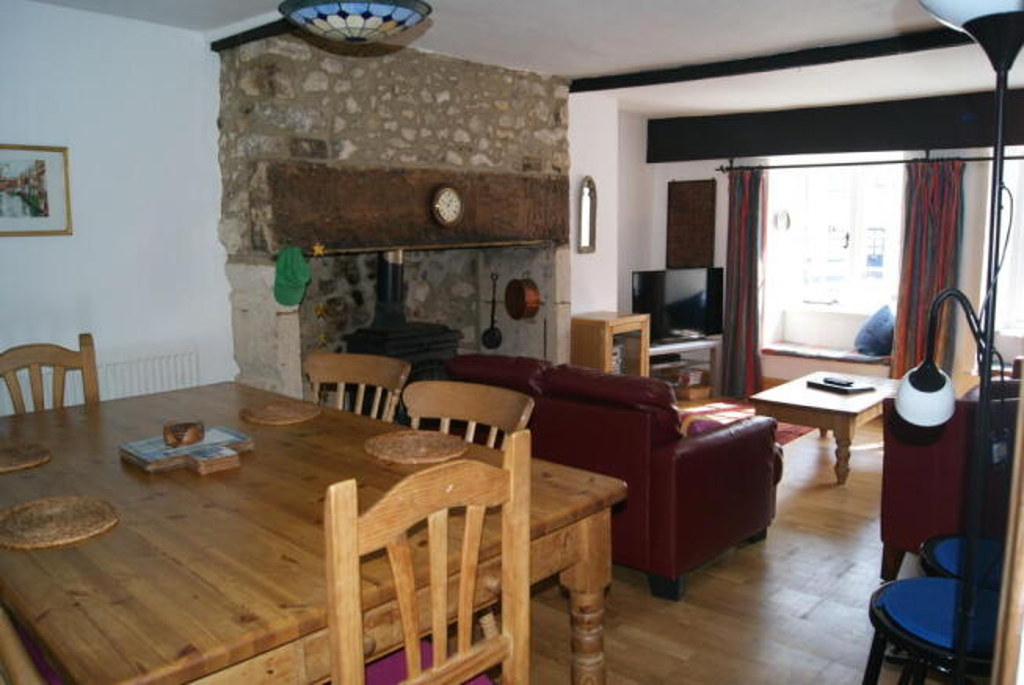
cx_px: 512
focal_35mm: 27
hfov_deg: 67.3
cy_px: 342
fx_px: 769
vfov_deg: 48.0
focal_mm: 18
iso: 400
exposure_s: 1/80
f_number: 6.3
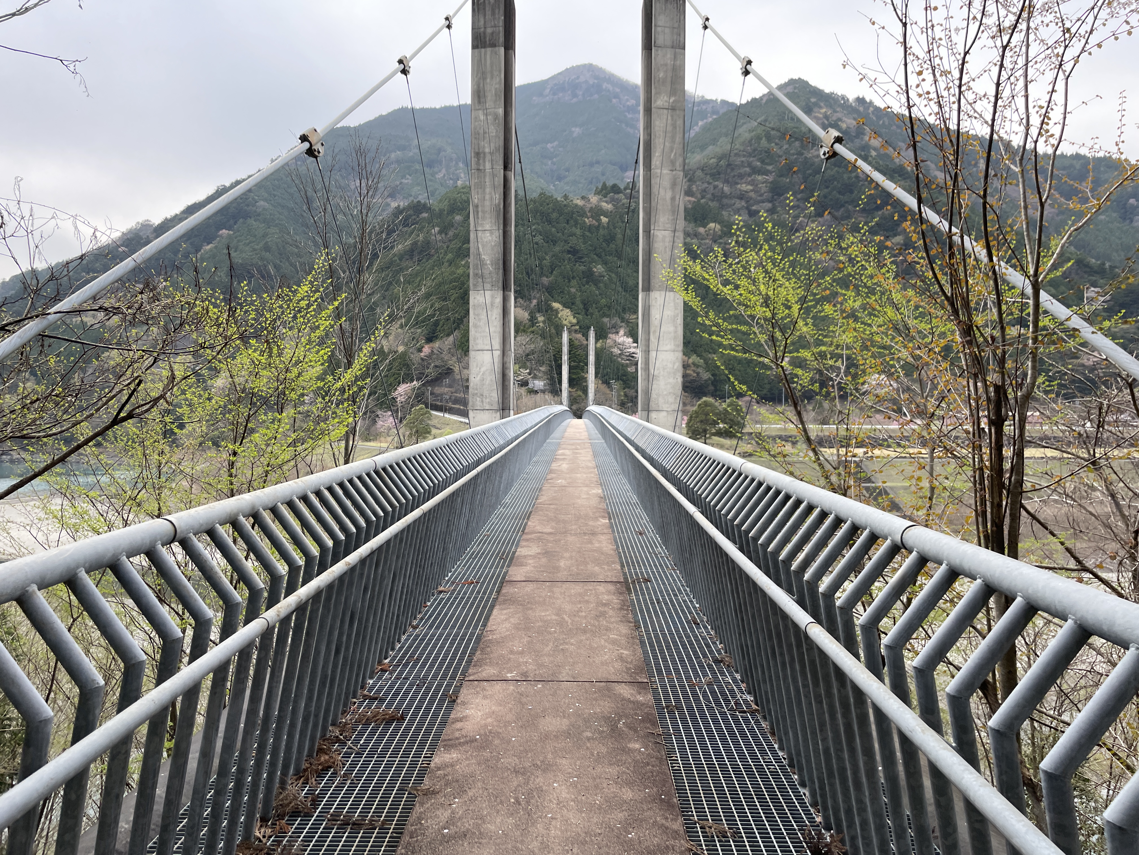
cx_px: 570
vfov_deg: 53.1
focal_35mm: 26
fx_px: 856
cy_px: 428
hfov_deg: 67.3
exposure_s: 1/502
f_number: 1.6
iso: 32
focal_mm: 4.2
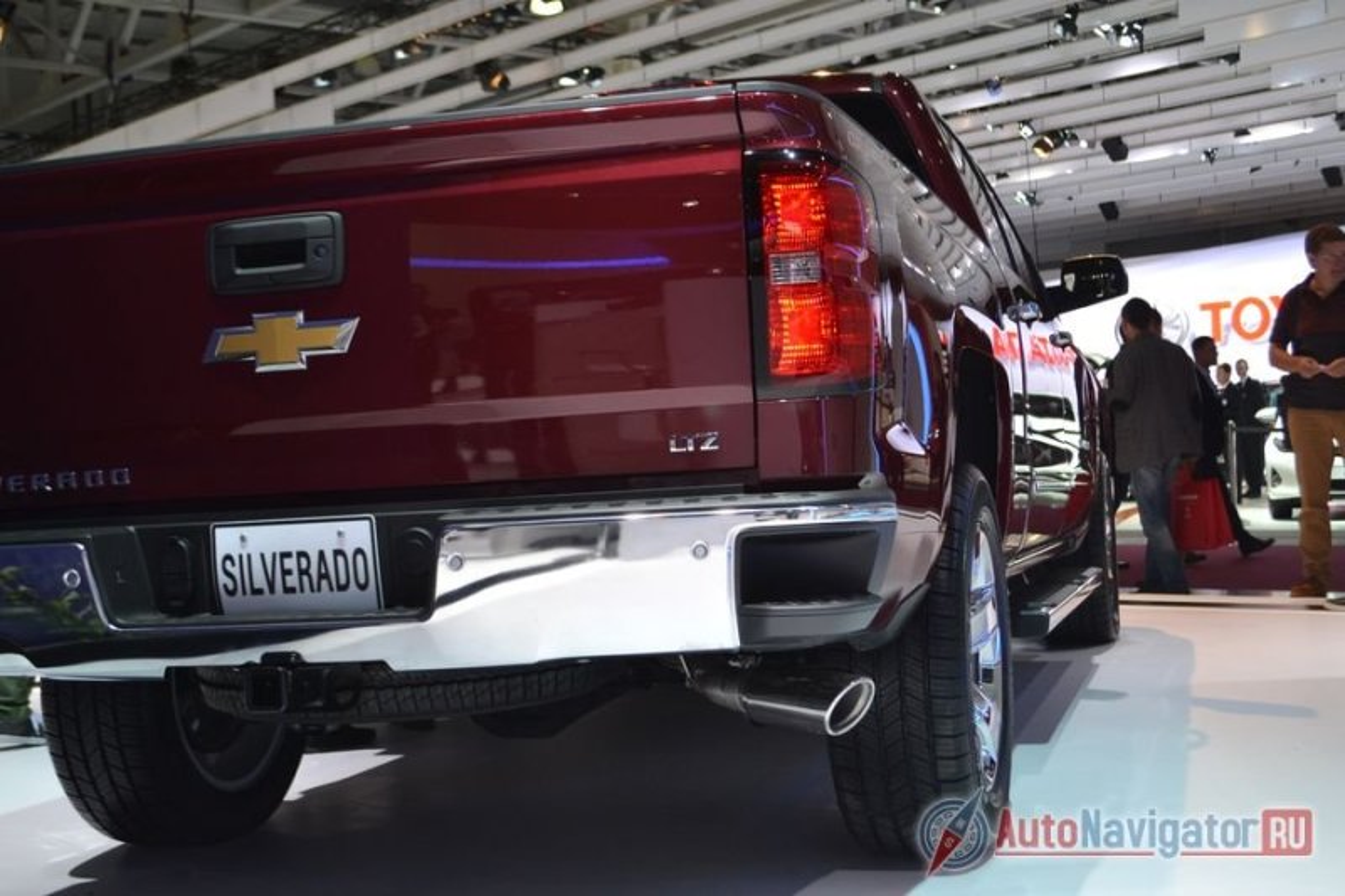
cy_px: 448
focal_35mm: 48
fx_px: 1793
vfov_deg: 28.1
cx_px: 672
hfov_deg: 41.1
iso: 500
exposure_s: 1/60
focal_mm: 32
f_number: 4.8
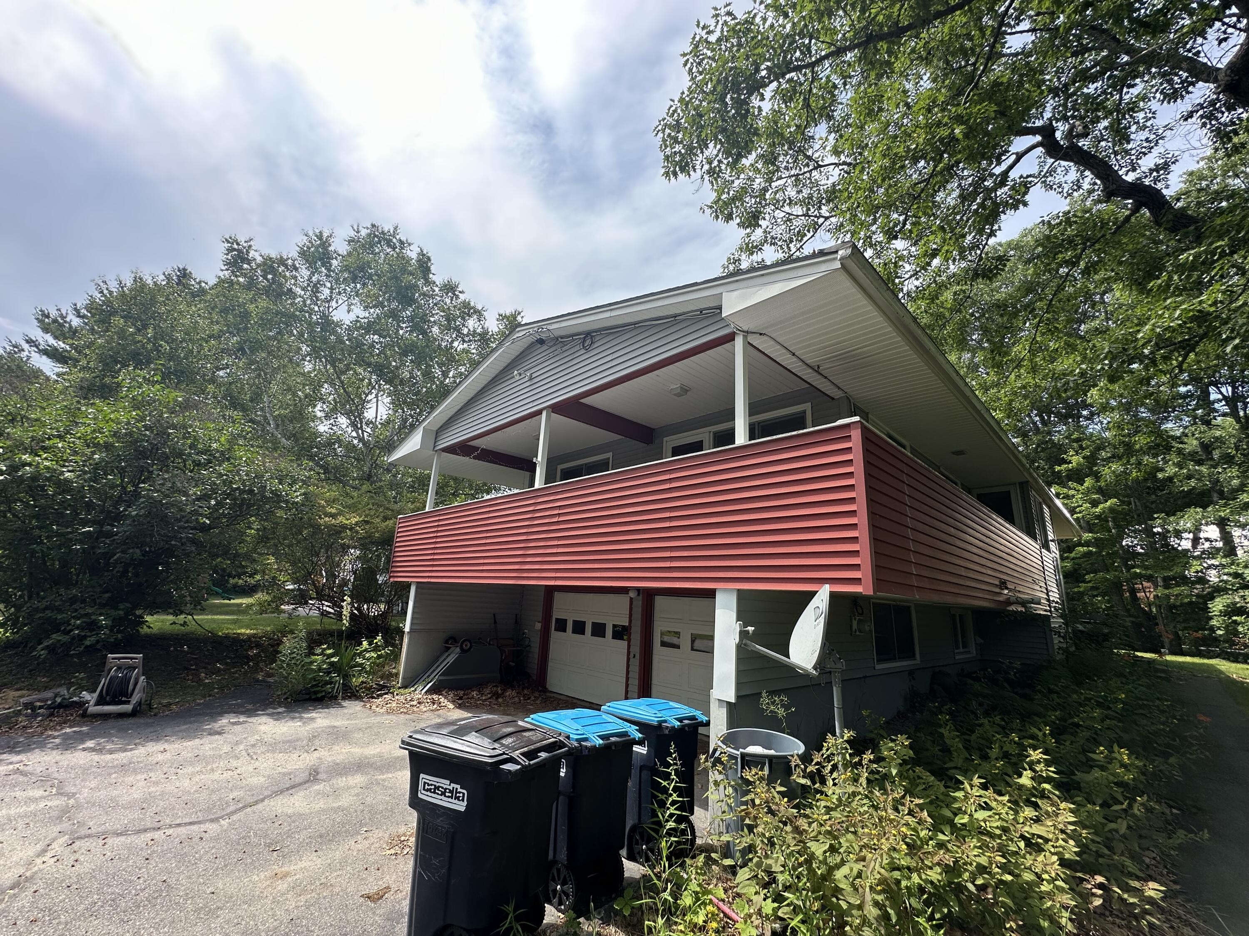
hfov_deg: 102.1
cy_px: 468
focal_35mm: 14
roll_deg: -3.2
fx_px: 505
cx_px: 624
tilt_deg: +13.9
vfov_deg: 85.7
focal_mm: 2.22
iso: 40
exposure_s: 1/759
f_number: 2.2
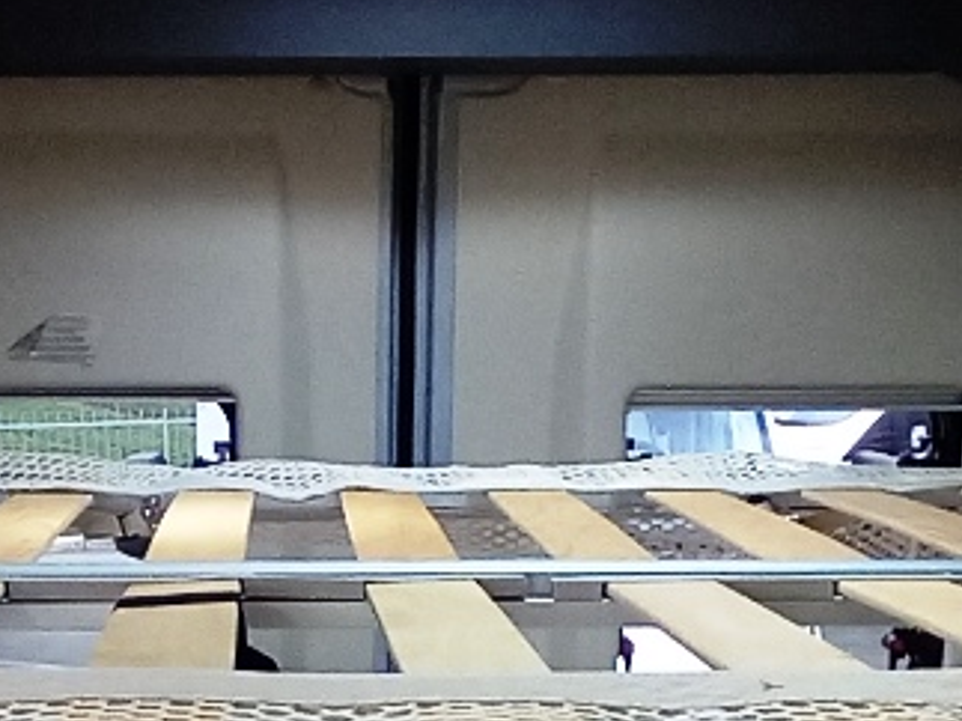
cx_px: 308
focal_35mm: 57
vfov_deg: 24.4
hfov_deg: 33.4
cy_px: 725
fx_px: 1583
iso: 160
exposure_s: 1/50
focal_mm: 1.13
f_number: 2.2
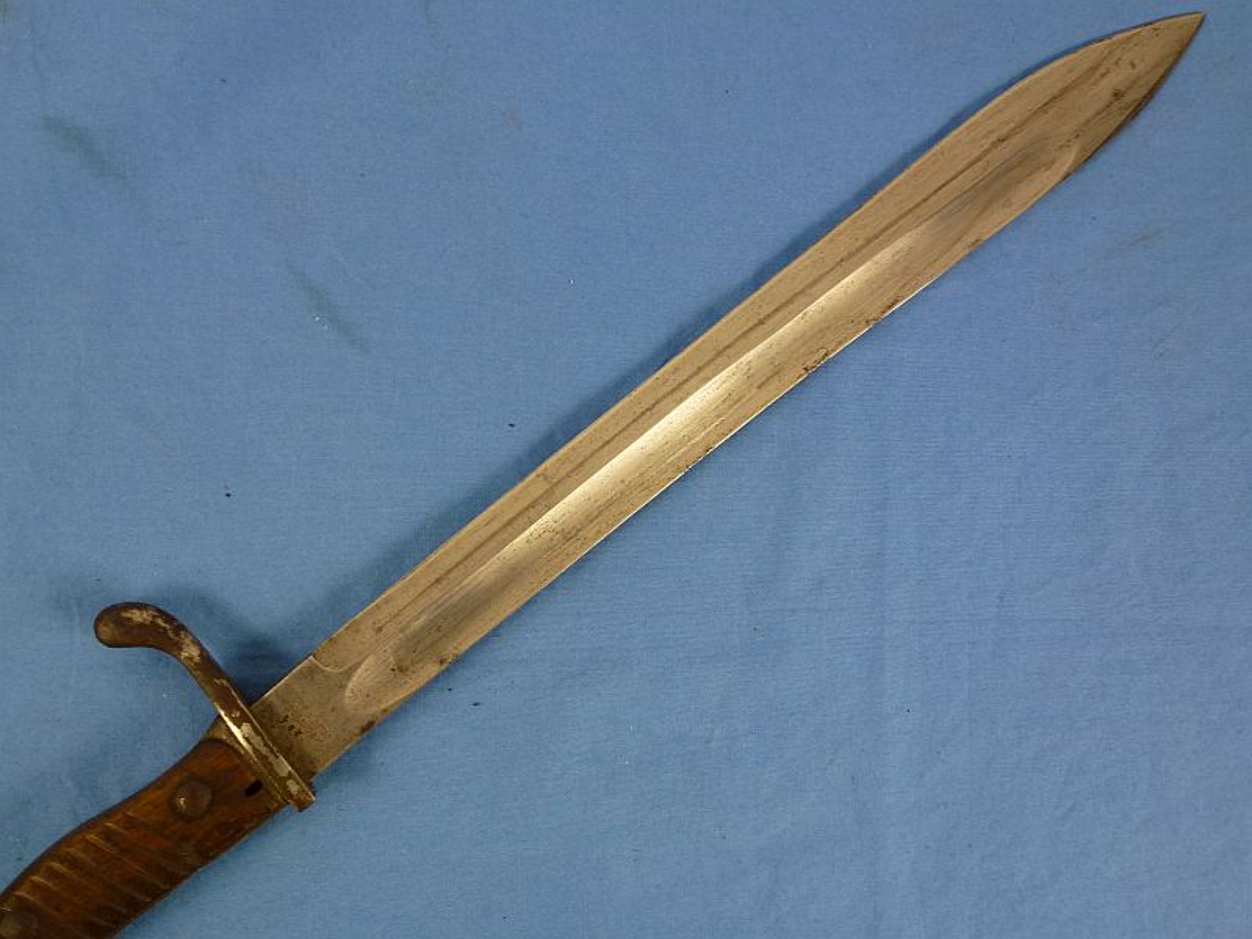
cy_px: 470
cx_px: 626
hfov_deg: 55.4
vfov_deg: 42.9
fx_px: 1194
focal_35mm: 33
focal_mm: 5.9
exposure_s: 1/60
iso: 200
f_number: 3.6
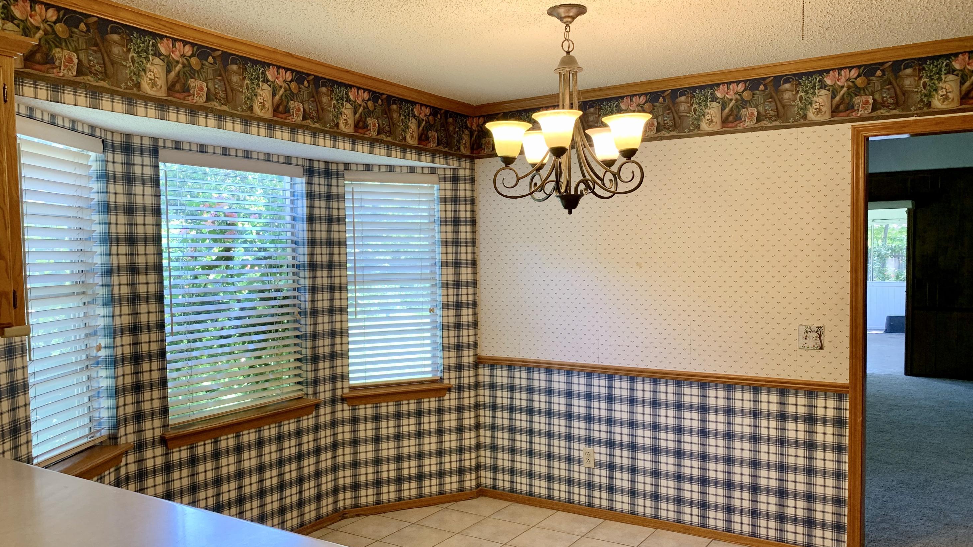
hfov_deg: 66.1
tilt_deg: -2.4
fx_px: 748
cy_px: 301
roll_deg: +0.3
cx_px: 496
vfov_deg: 40.1
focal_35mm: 29
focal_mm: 4.25
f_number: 1.8
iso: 64
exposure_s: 1/60
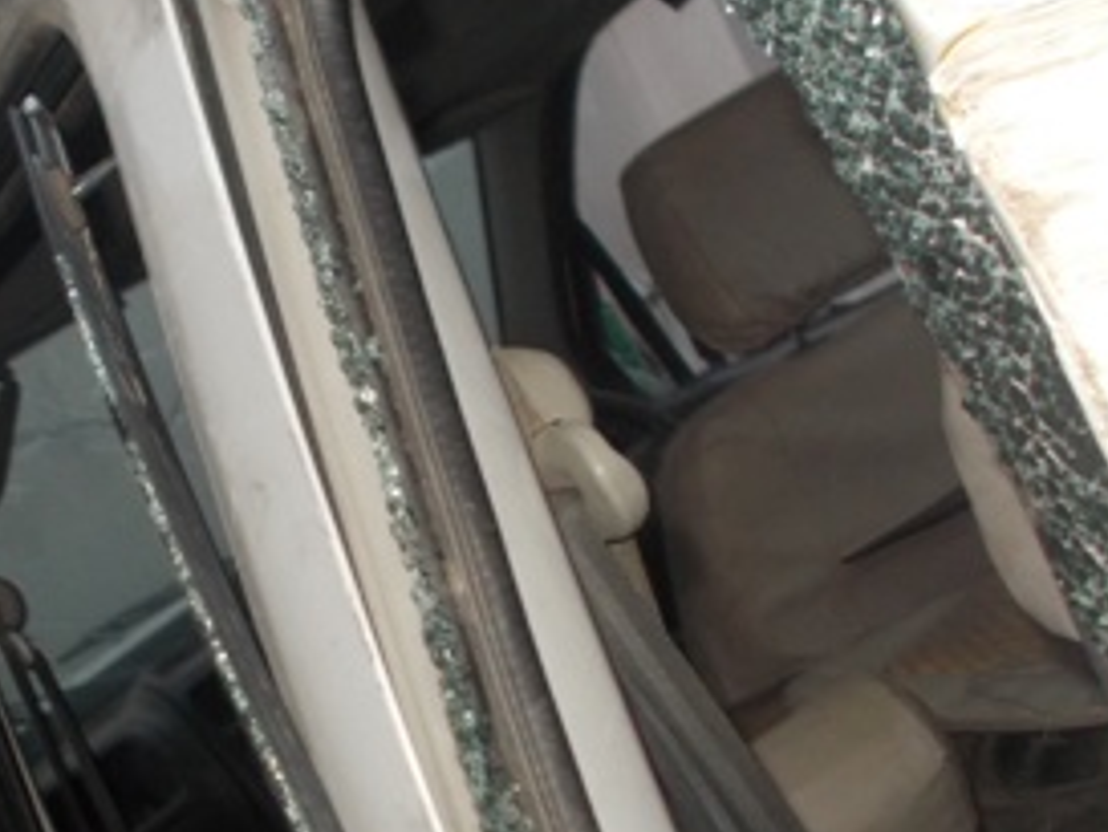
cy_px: 609
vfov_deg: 23.8
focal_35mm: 61
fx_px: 1953
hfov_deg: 31.3
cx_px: 317
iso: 200
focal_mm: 4.6
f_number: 3.2
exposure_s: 1/25
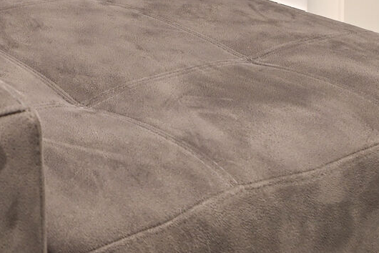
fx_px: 779
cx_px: -298
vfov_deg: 14.6
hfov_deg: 20.0
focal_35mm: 74
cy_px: -278
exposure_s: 1/200
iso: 100
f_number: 5.6
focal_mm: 14
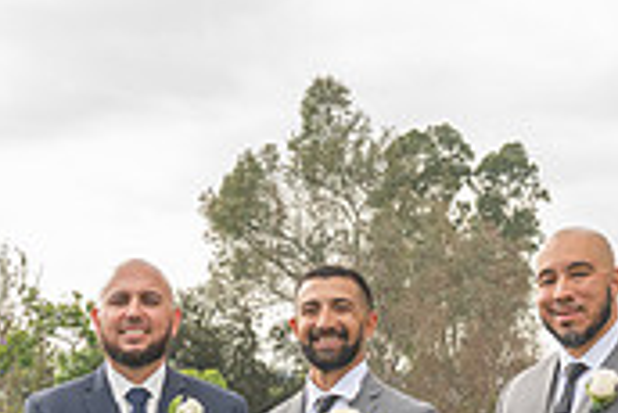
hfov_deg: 16.4
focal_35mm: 124
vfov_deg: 10.7
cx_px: 139
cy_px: 608
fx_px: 2130
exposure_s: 1/200
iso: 200
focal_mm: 34
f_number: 6.3
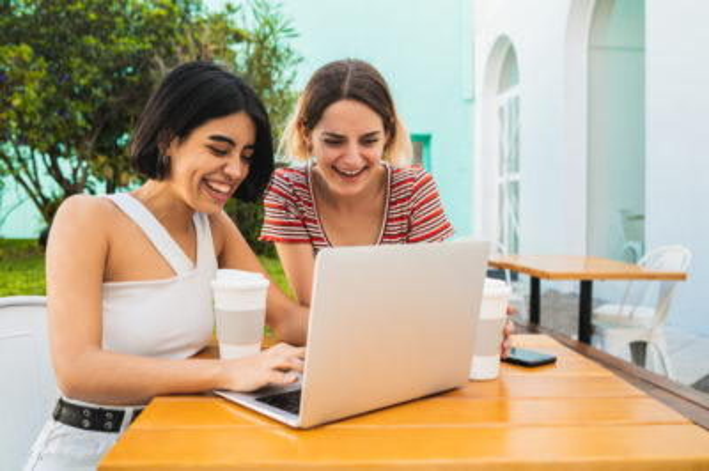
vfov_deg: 37.8
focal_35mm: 35
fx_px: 689
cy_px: 236
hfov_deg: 54.5
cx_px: 354
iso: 200
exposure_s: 1/160
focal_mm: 35
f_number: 4
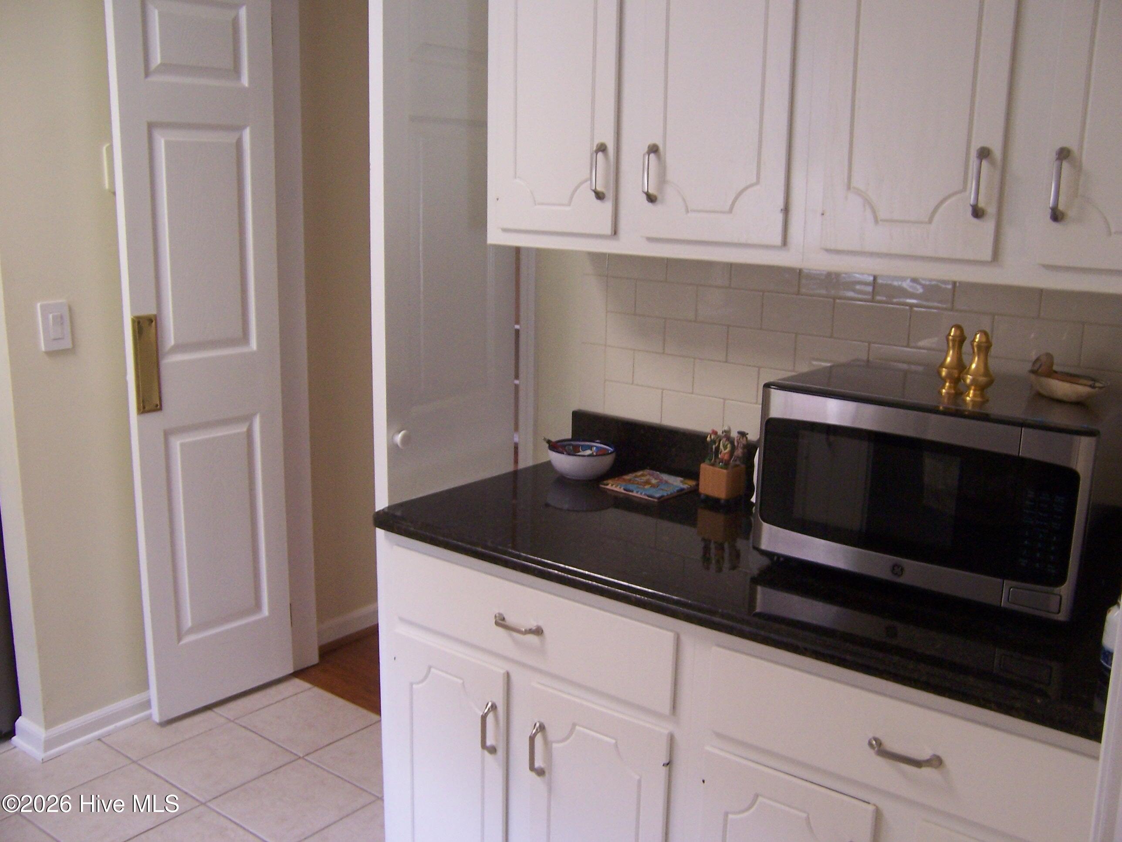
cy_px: 421
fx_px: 1070
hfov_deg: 55.4
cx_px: 561
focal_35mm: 33
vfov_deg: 42.9
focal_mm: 5.5
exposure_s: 1/20
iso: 140
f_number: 3.4
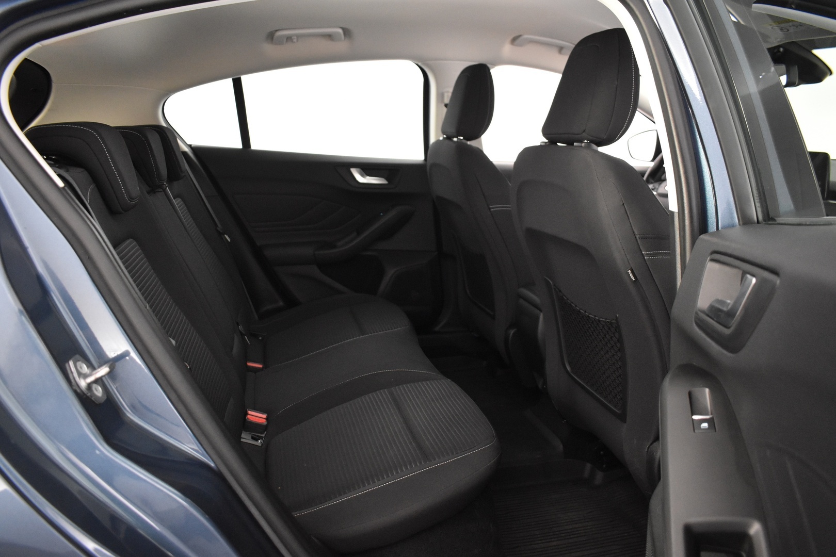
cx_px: 418
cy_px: 278
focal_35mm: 27
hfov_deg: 67.4
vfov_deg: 47.9
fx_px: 627
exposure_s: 1/30
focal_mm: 18
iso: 3200
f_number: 3.5
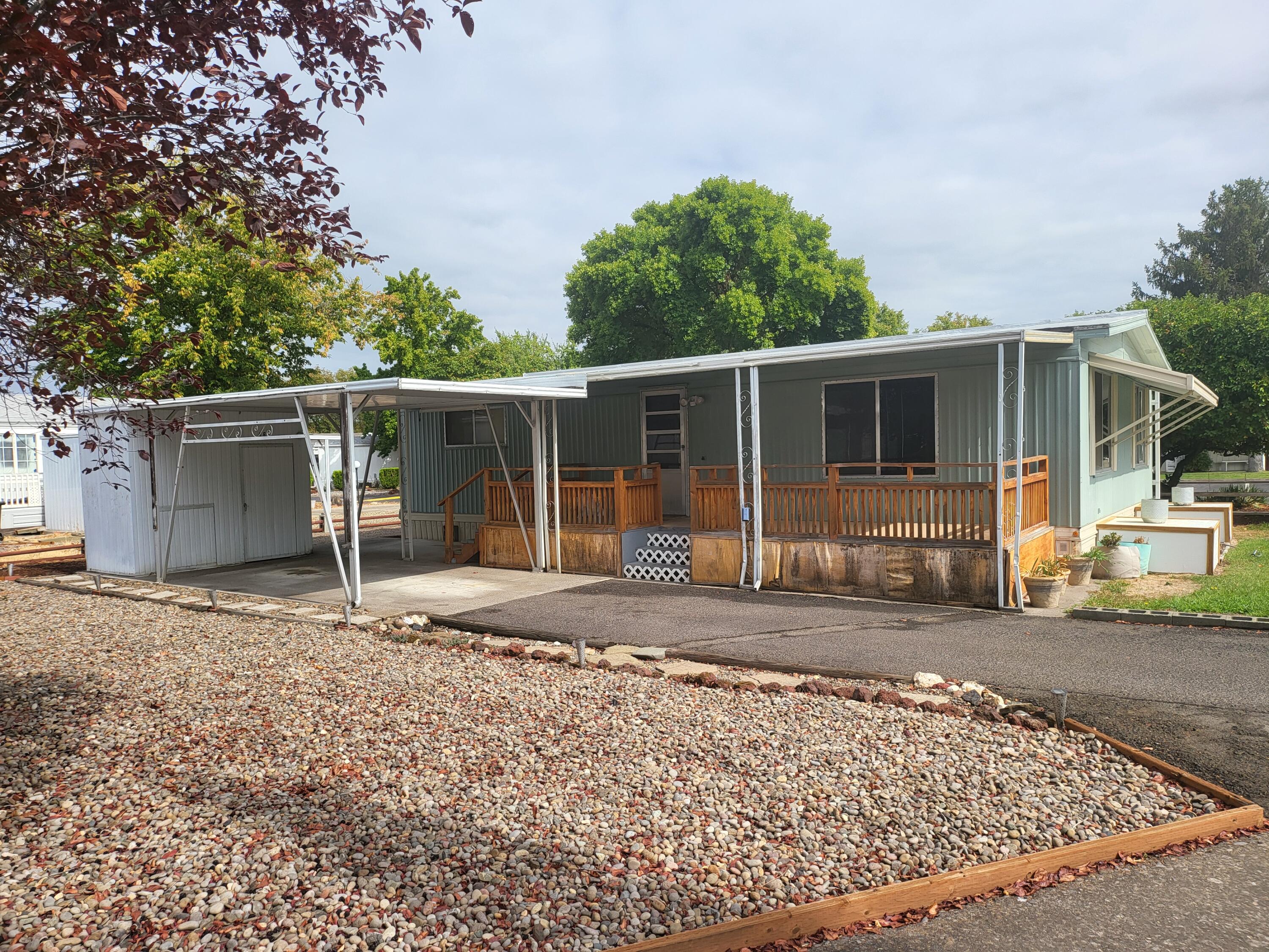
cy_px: 476
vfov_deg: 56.8
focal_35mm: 24
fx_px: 880
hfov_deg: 71.6
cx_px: 634
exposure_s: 1/2175
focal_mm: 5
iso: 40
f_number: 1.8
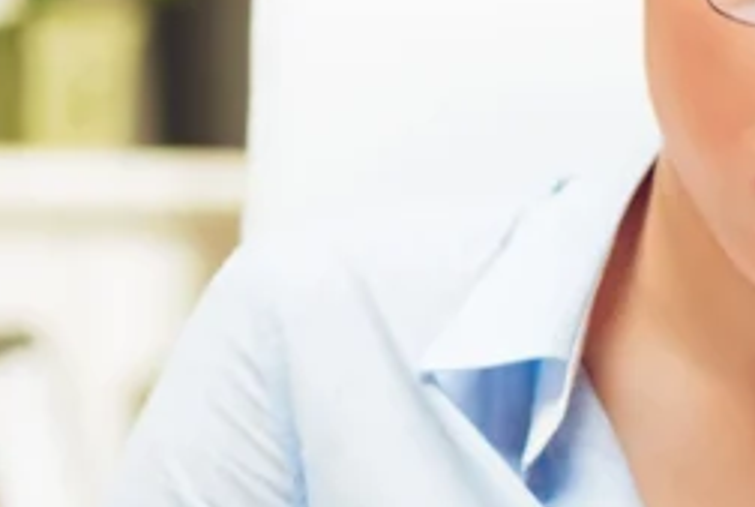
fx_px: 8950
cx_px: 545
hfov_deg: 4.8
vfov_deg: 3.2
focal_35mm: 426
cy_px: 441
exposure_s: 1/125
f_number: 4
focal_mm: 105
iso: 100
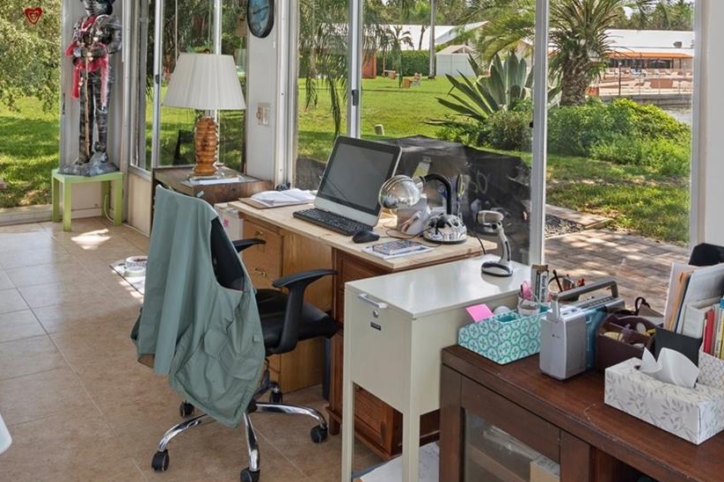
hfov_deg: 54.4
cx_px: 388
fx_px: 704
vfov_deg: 36.1
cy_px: 75
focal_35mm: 35
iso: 320
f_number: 8
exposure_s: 1/4
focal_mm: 18
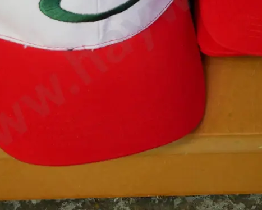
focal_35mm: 77
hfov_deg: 24.6
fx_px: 597
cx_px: 182
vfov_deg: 19.3
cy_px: -5
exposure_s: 1/60
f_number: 3.9
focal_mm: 18
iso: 2000
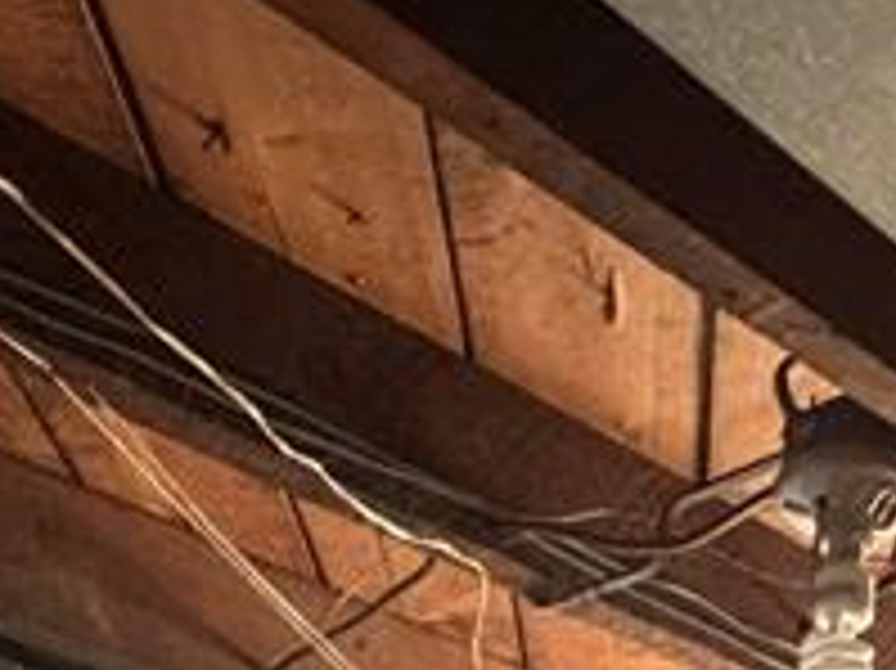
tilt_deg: -4.2
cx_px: 707
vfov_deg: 14.1
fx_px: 1863
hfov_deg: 26.6
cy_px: 1610
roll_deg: -1.5
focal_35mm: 72
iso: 640
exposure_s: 1/60
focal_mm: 2.22
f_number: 2.2
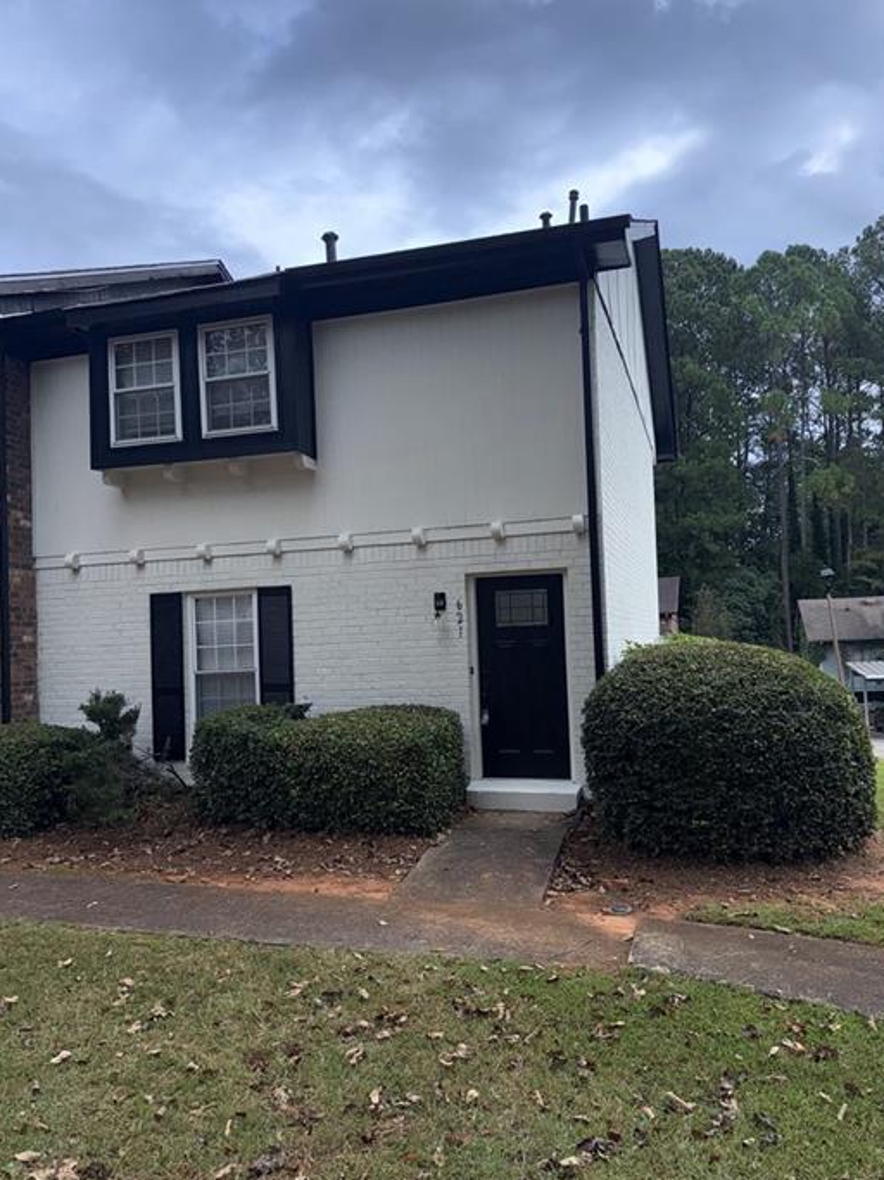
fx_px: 920
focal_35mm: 27
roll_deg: +1.2
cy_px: 608
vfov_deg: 65.3
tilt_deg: +2.9
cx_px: 437
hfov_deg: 51.3
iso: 50
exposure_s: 1/4167
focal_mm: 6.76
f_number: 1.78
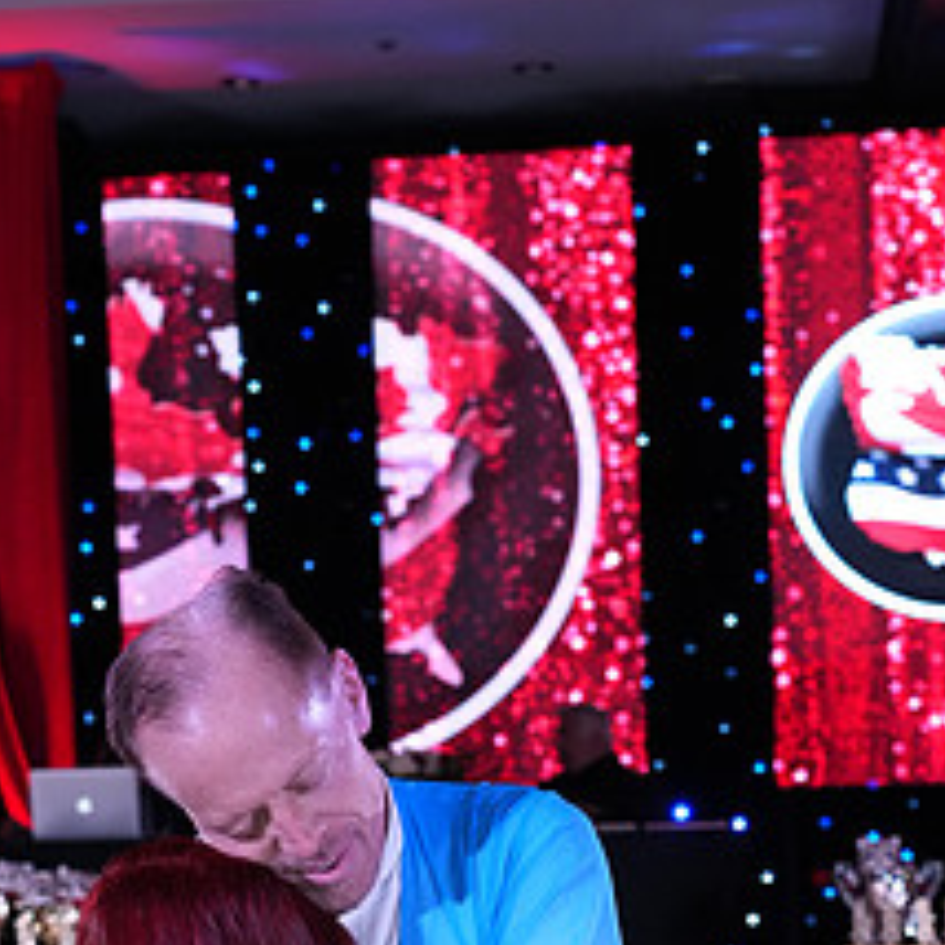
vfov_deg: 13.1
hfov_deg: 13.5
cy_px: 1183
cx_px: 289
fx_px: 3984
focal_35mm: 129
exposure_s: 1/250
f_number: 5
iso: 2500
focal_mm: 56
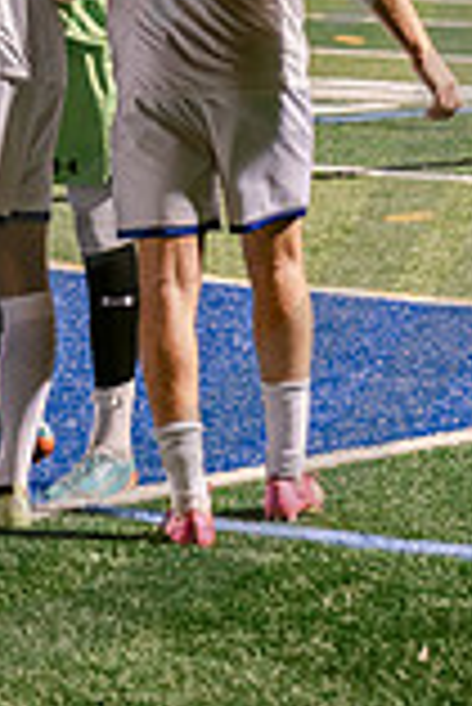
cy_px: -101
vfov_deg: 7.9
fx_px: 5062
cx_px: -184
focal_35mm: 258
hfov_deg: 5.3
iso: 2500
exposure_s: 1/250
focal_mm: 70
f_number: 3.2
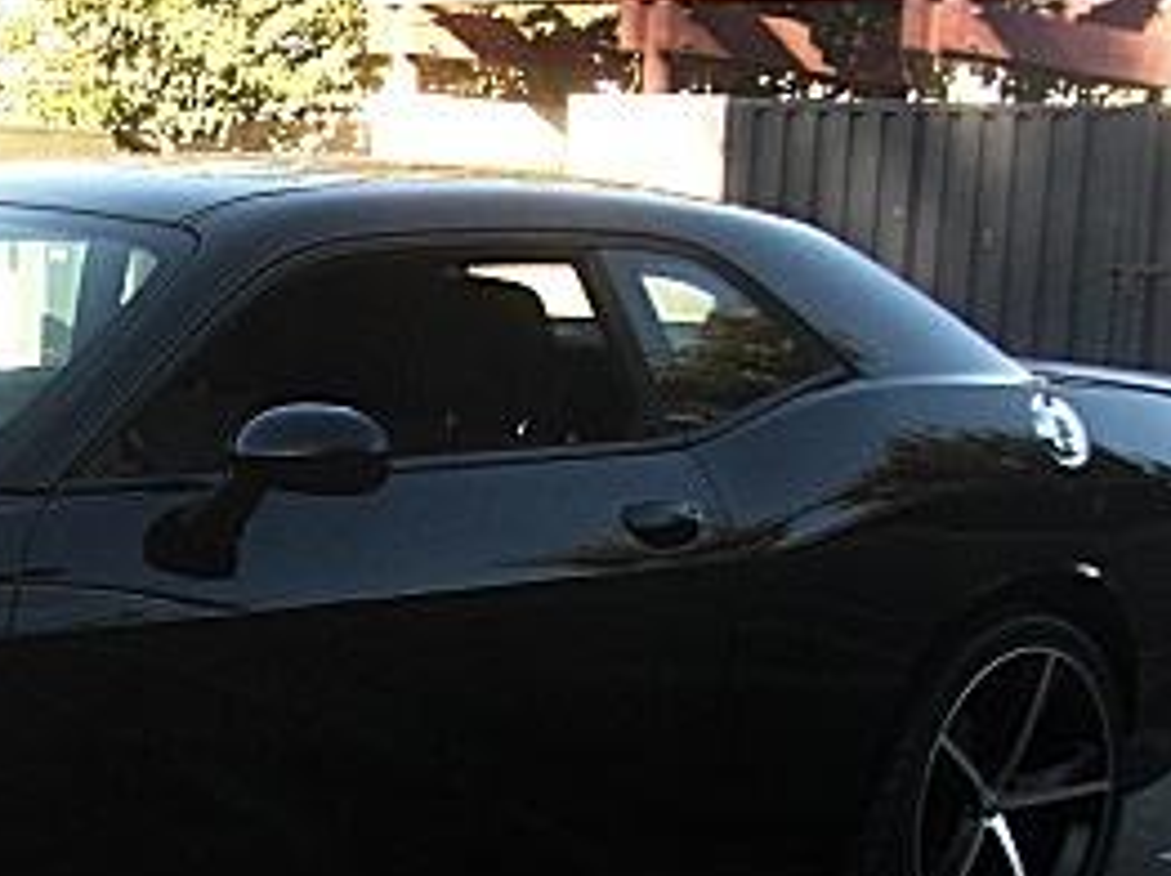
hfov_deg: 21.5
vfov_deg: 16.4
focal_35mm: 88
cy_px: 907
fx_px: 2974
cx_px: 0
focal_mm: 6.3
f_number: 2.8
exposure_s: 1/80
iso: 50
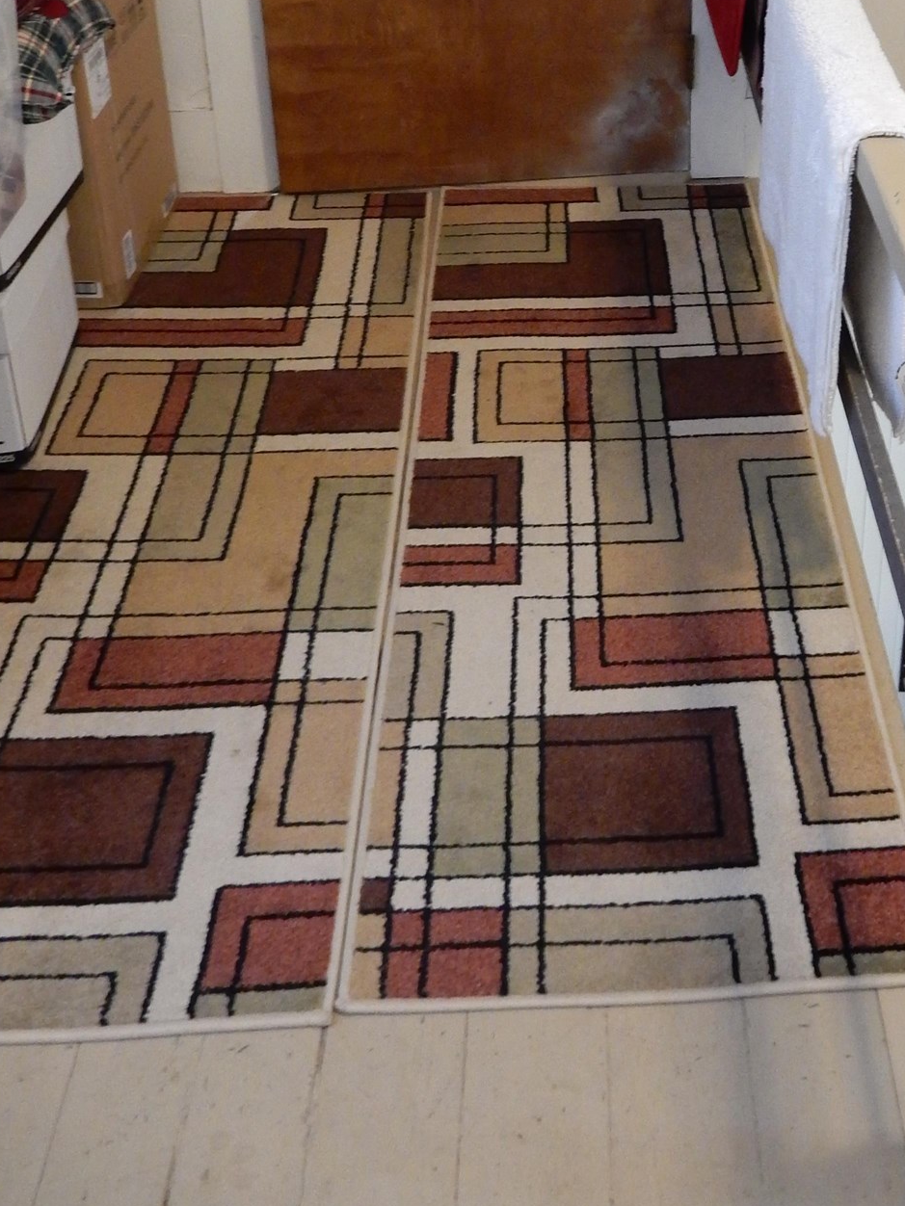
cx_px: 728
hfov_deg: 30.7
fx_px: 1603
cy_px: 117
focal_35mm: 46
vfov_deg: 38.4
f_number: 3.7
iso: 400
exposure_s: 1/13
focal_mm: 4.5
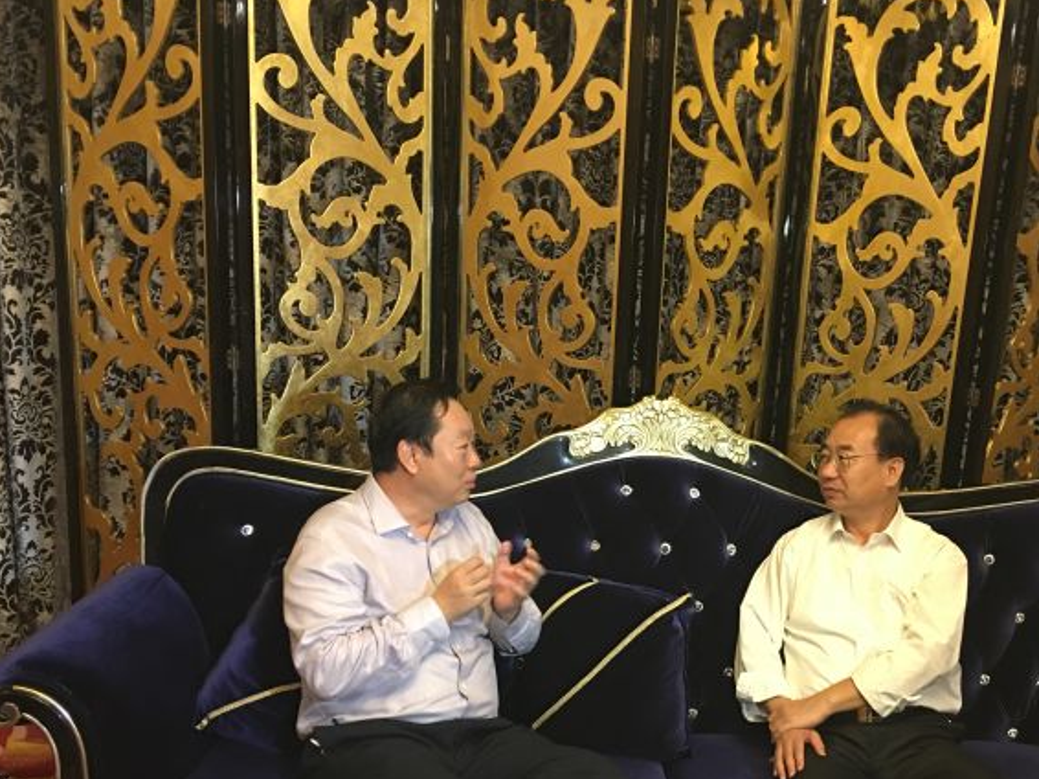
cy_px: 546
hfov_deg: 45.5
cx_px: 630
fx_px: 1230
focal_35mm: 41
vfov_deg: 34.6
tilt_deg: -14.7
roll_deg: -4.1
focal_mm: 4.15
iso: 100
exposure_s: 1/10
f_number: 2.2
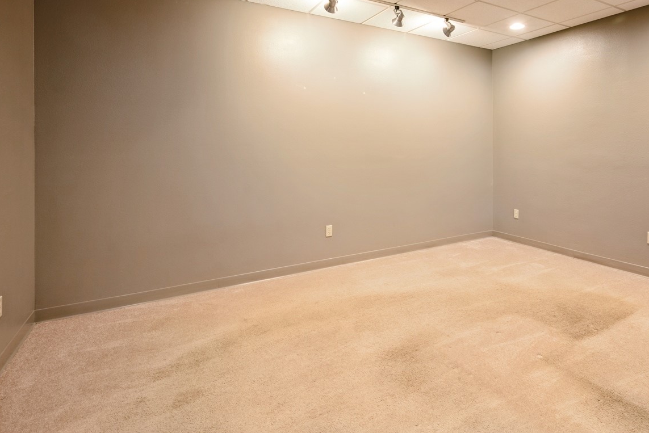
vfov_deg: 58.5
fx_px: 379
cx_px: 392
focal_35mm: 21
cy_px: 153
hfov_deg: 80.1
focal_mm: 15
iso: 200
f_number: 8
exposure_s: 1/1.25
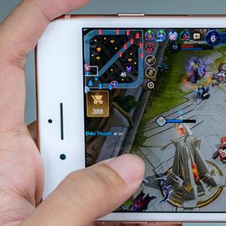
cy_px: 164
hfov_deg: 8.3
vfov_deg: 8.3
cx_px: 222
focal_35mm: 211
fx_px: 1559
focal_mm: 50
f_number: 2
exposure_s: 1/60
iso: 250
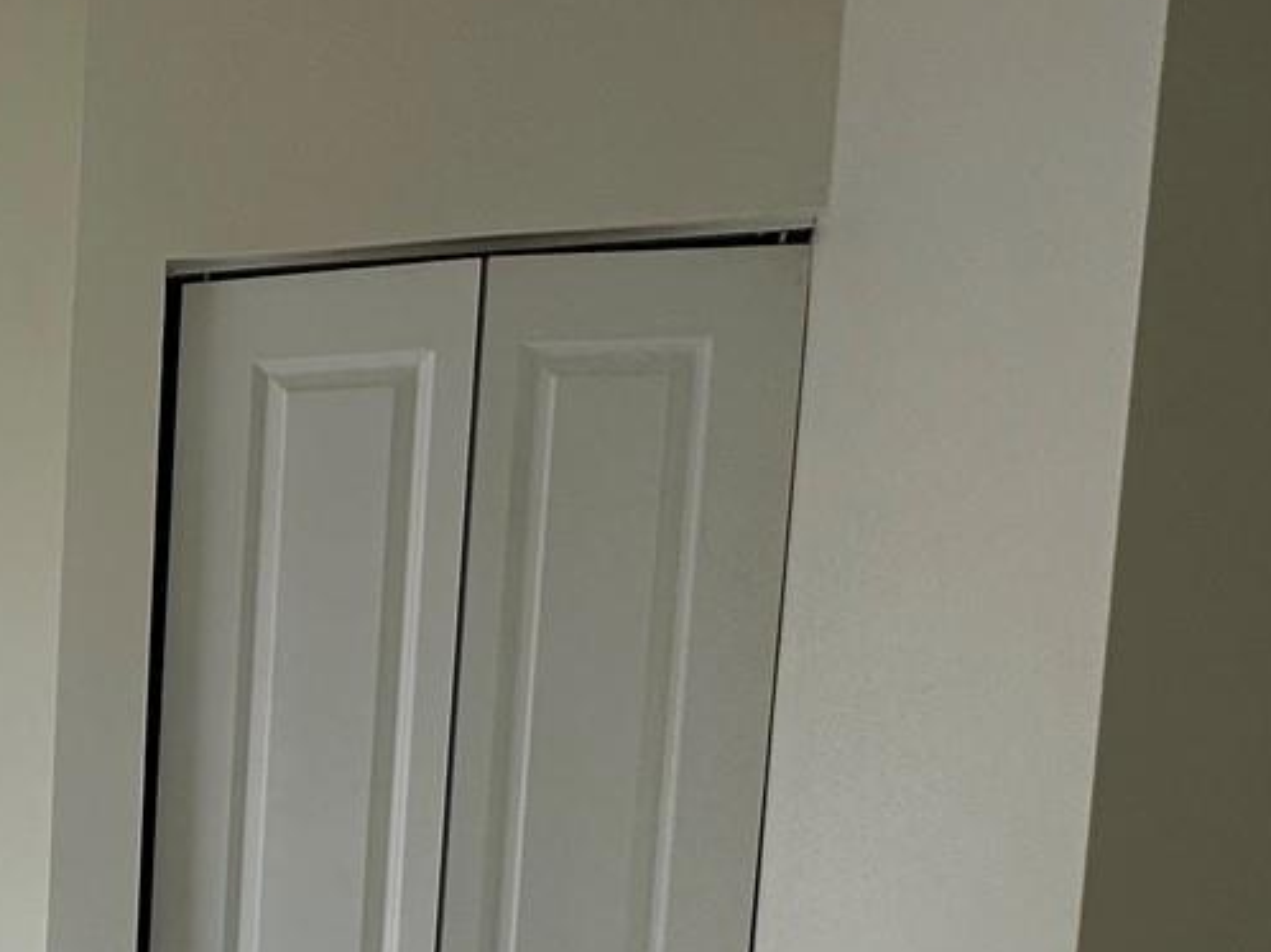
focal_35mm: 45
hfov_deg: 31.3
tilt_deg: -4.5
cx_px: -426
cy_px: 837
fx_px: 1651
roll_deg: -0.8
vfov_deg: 30.9
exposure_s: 1/347
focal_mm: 2.22
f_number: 2.2
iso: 40
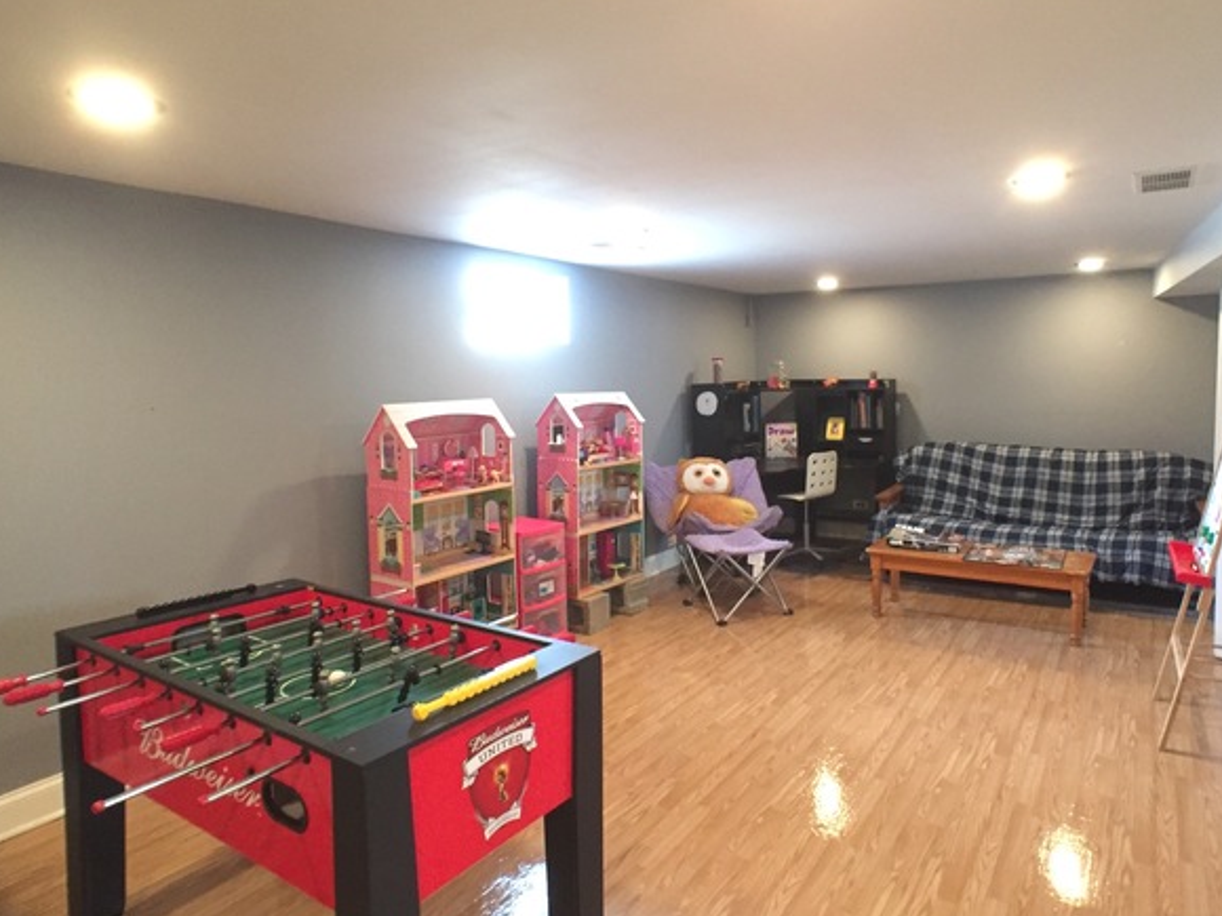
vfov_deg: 44.2
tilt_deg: -5.2
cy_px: 449
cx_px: 659
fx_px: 1130
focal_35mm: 32
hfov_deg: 56.7
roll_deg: +1.1
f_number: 2.2
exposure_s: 1/15
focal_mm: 4.15
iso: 400
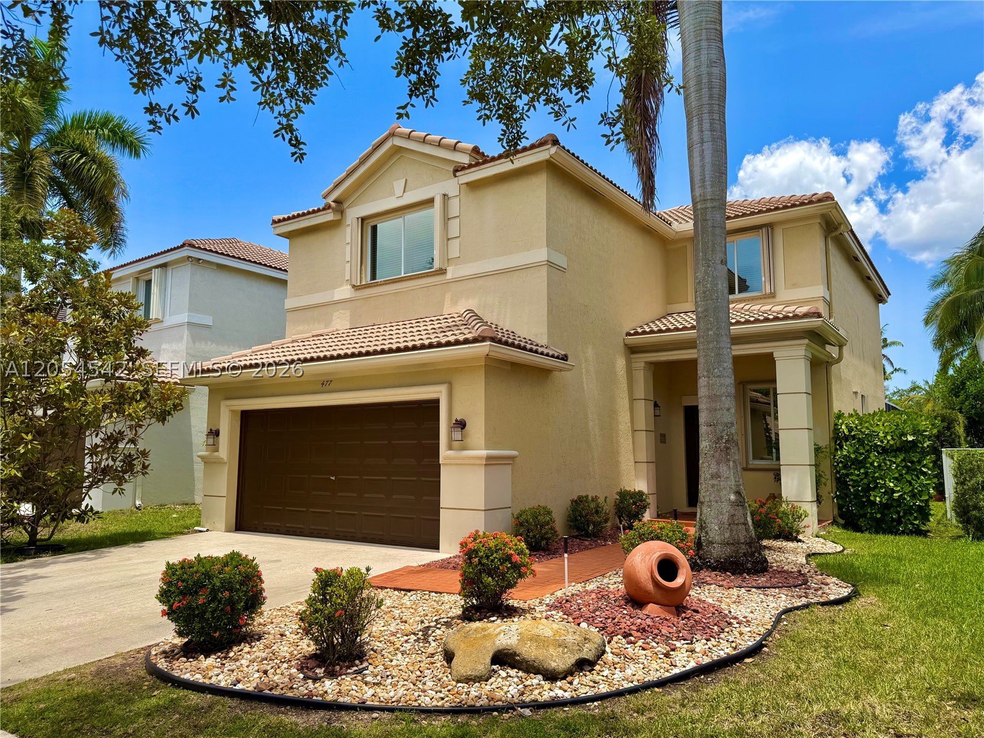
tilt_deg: +6.1
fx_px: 682
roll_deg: +0.3
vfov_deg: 56.8
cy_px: 369
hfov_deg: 71.6
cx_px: 492
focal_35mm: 24
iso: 80
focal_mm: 6.76
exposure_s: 1/3279
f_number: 1.78
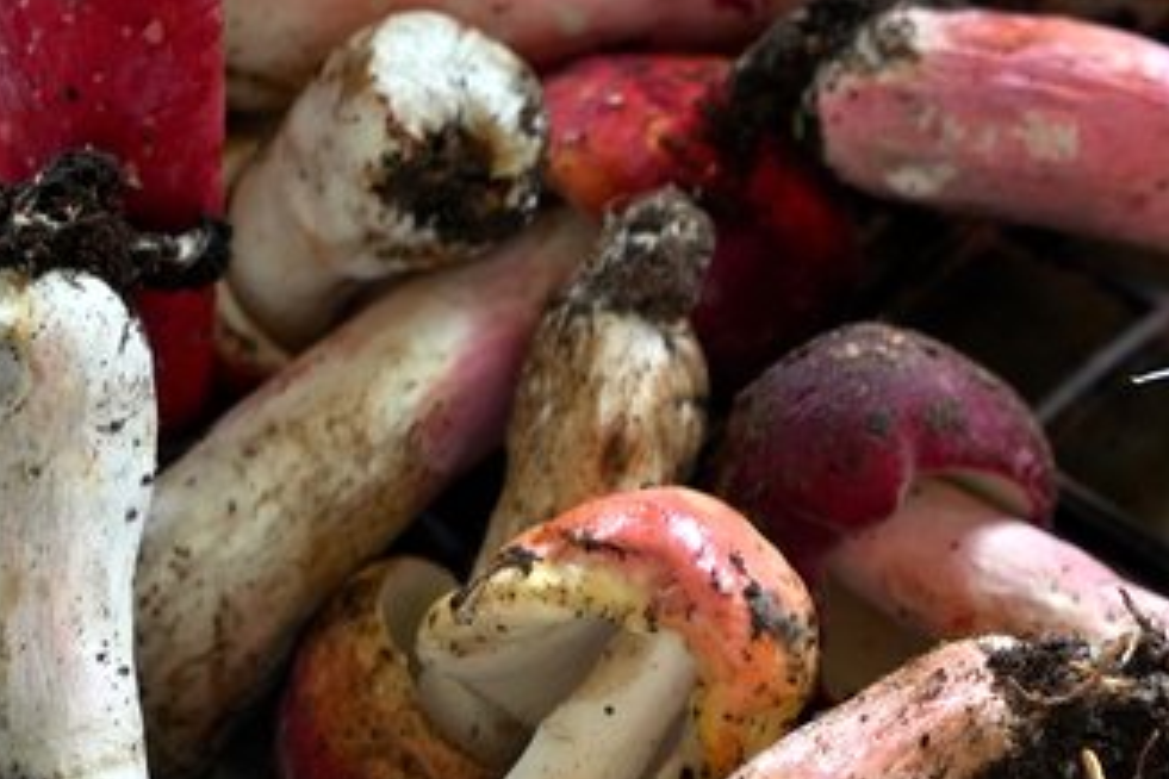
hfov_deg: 7.9
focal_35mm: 257
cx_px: 1773
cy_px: 740
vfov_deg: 5.3
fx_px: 8345
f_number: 7.1
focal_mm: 70
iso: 400
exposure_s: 1/25
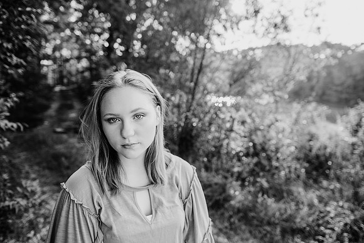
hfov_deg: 73.7
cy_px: 122
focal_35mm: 24
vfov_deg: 53.2
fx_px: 243
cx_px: 182
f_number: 2.8
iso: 250
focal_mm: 24
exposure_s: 1/800
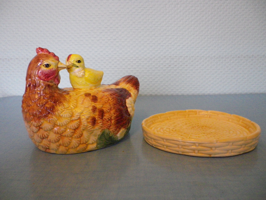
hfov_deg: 63.4
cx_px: 133
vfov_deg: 49.7
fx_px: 215
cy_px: 100
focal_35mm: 28
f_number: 2.6
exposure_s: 1/50
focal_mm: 4.9
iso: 800
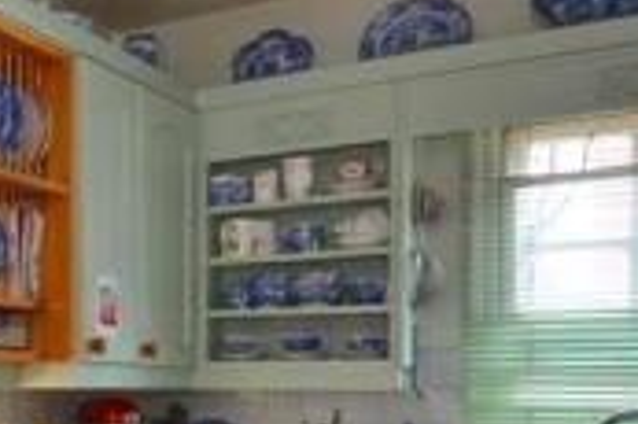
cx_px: -232
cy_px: 389
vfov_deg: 23.1
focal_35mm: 57
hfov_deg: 27.8
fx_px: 1009
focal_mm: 10
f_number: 11
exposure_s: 1/6
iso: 400
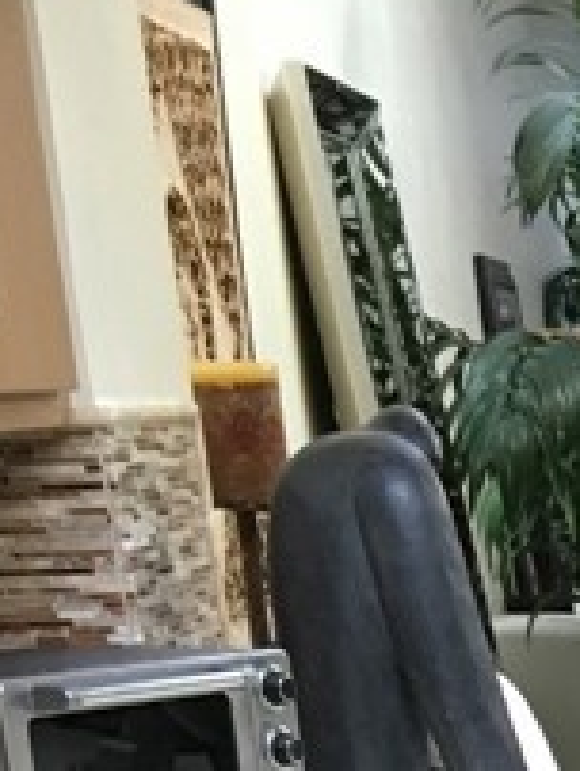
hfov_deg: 9.2
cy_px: 1657
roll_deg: +1.3
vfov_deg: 11.7
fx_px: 3277
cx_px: 1358
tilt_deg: -20.8
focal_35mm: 147
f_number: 2.2
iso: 100
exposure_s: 1/30
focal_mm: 4.15
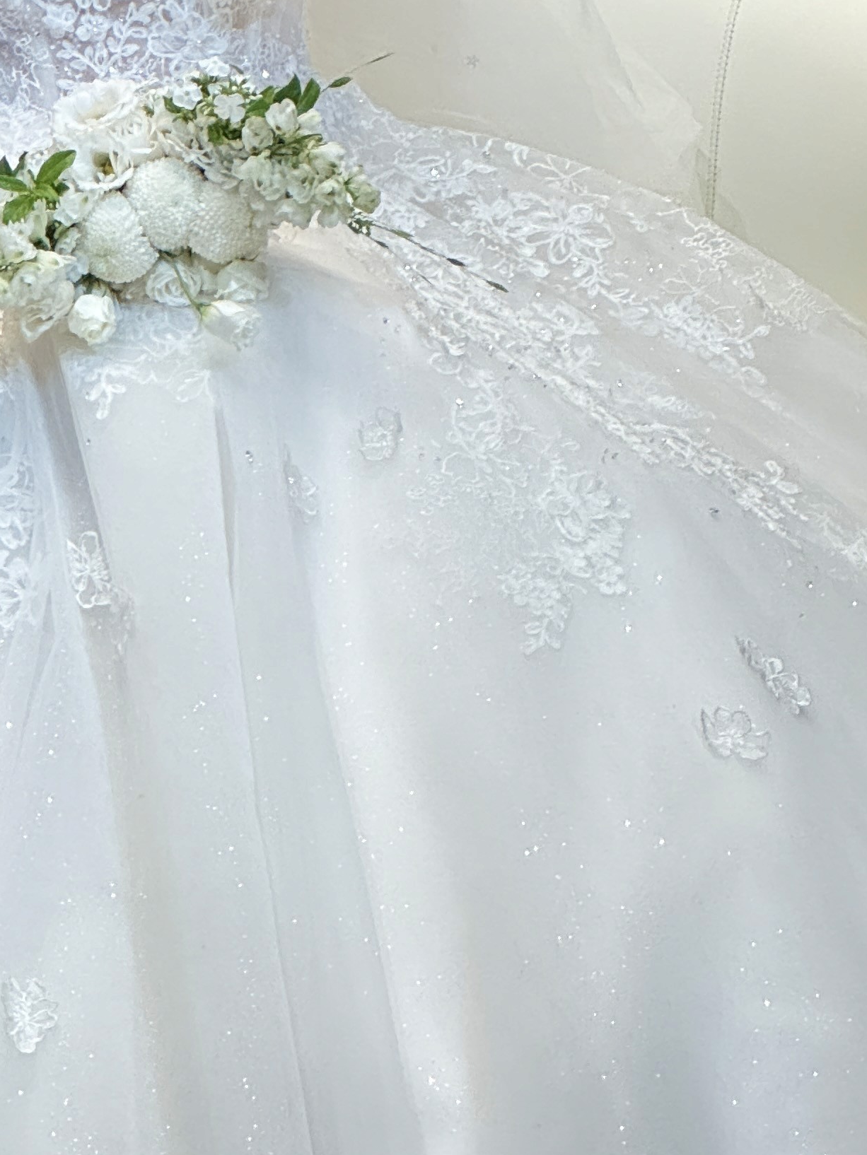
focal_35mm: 190
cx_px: -143
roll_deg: +2.0
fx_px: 6343
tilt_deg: -5.9
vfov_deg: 10.3
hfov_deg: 7.8
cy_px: 78
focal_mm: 9
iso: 160
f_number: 2.8
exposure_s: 1/120
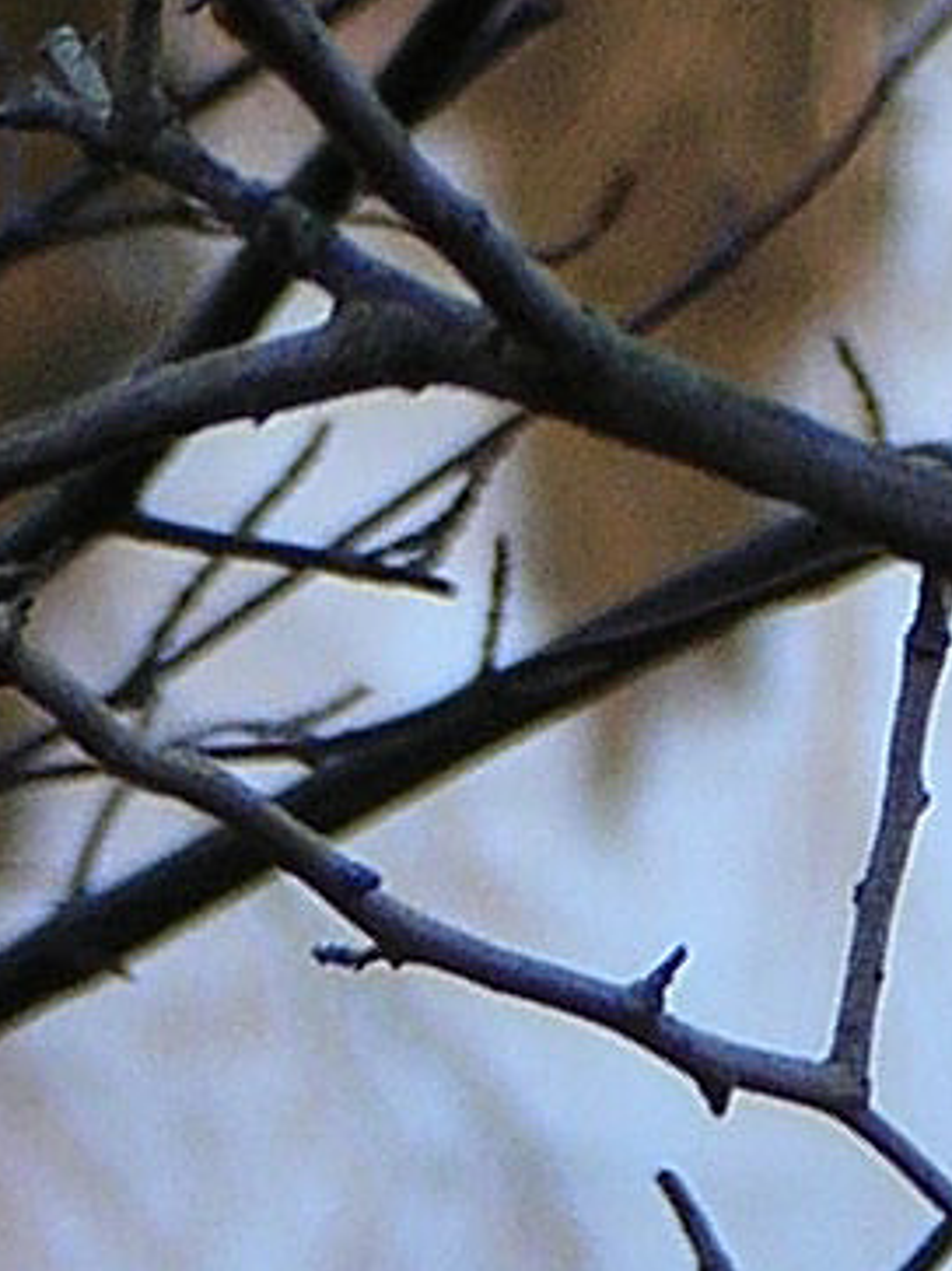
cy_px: -1887
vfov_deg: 2.5
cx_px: 1614
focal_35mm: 781
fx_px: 28655
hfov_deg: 1.9
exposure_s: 1/64.4
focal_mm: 20.4
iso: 50
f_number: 3.6
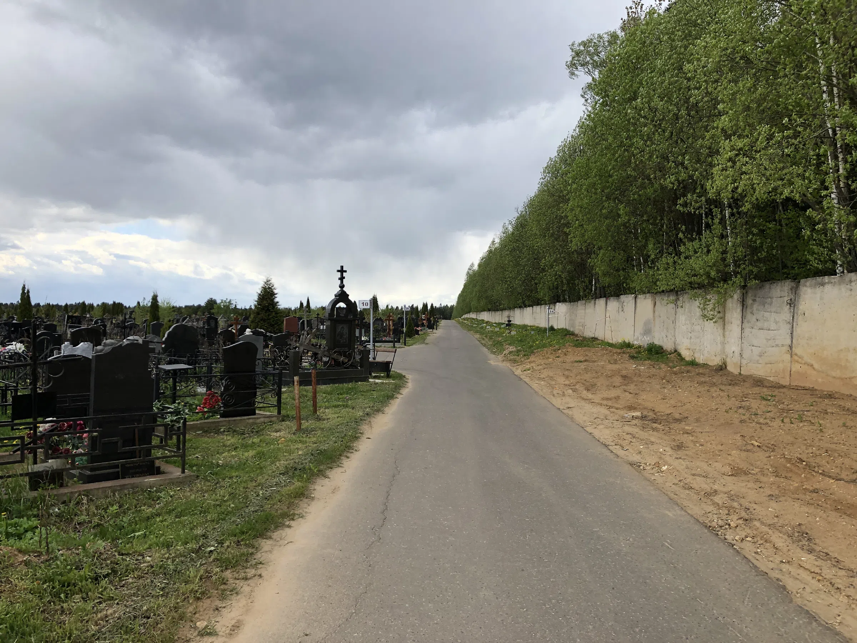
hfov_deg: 63.4
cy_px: 322
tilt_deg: +0.6
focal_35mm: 28
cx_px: 428
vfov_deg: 49.7
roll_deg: -0.6
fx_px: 693
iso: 20
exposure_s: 1/694
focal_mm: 4
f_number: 1.8
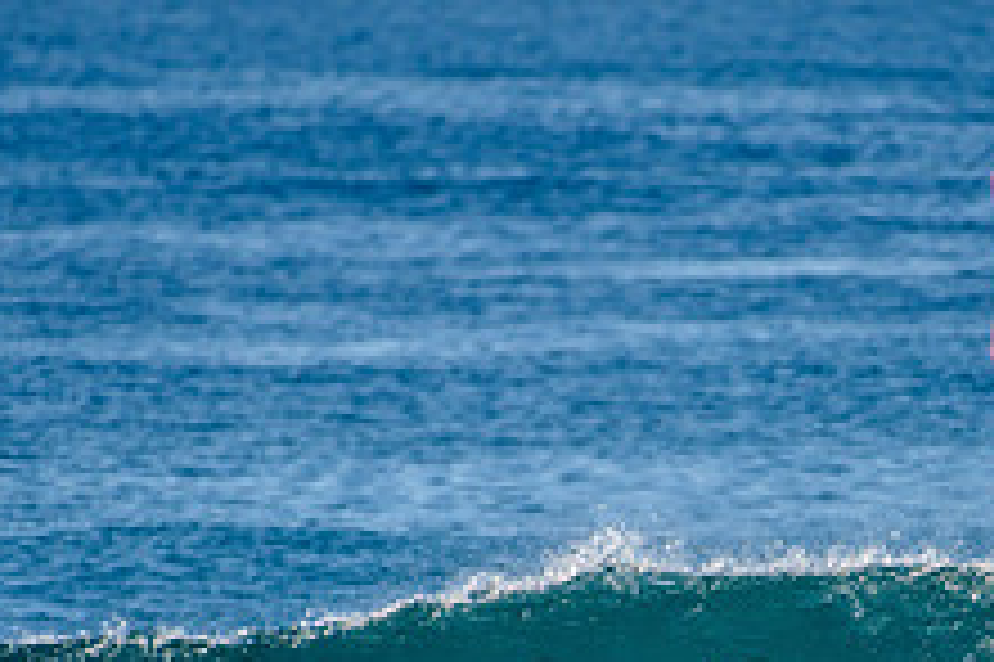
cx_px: 706
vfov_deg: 1.0
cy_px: 691
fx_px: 36253
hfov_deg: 1.6
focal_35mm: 1314
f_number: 5.6
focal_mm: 500
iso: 180
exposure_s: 1/1600
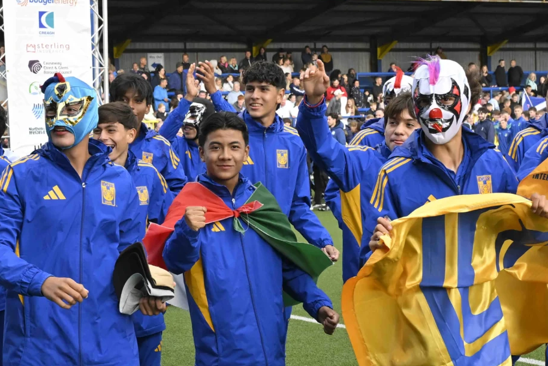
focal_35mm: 85
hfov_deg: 23.7
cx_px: 204
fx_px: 1300
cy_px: 284
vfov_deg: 15.9
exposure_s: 1/1600
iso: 1250
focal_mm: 30.5
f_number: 5.6
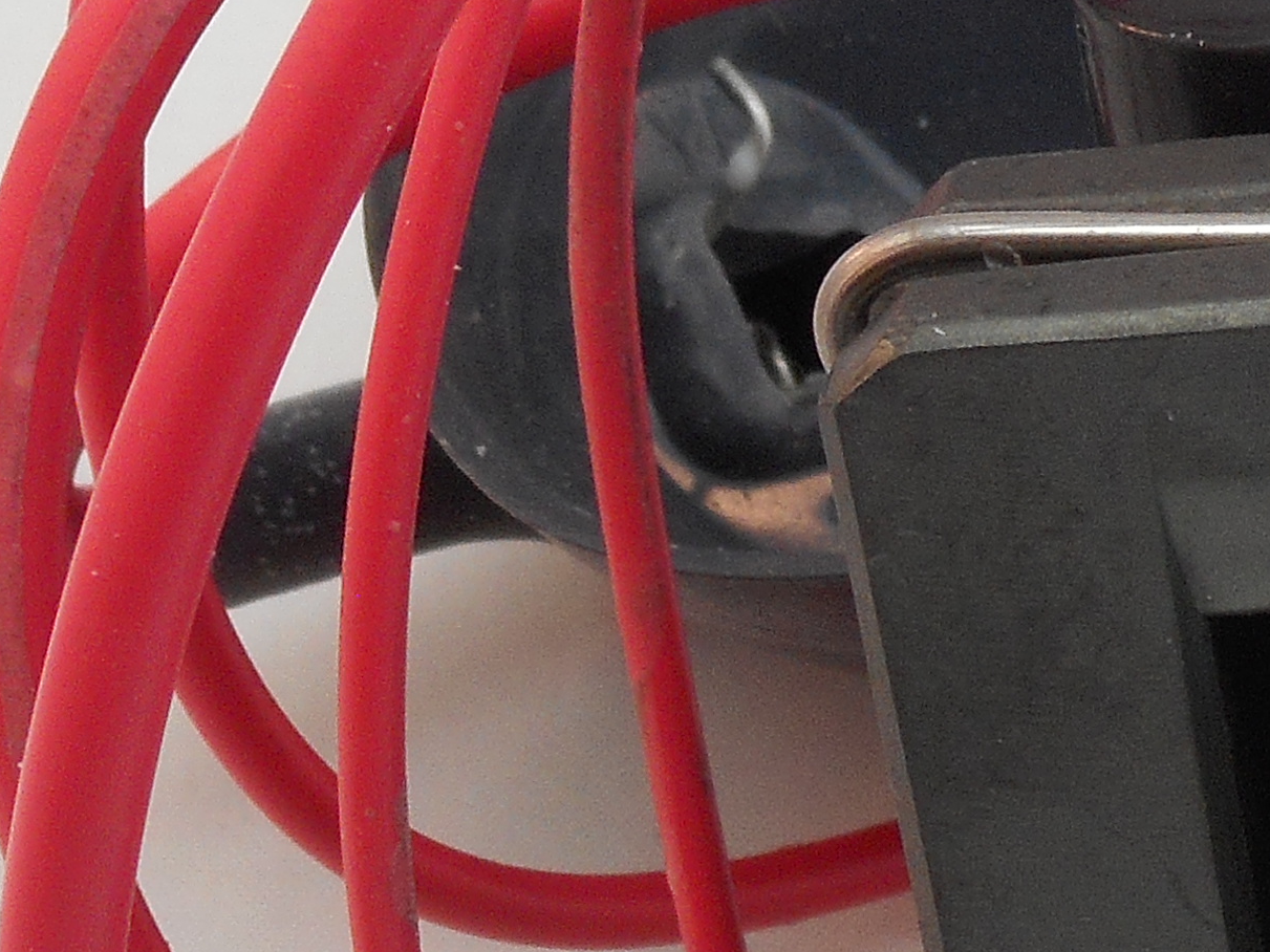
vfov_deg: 5.9
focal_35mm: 251
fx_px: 9208
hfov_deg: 7.8
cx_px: 1699
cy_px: 479
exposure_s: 1/30
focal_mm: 10.5
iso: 140
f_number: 5.1
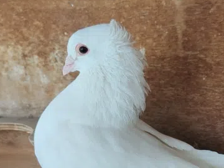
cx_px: 152
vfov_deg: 18.2
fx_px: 518
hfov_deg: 24.3
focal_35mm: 80
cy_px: 146
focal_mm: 6.12
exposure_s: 1/100
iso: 200
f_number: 1.9
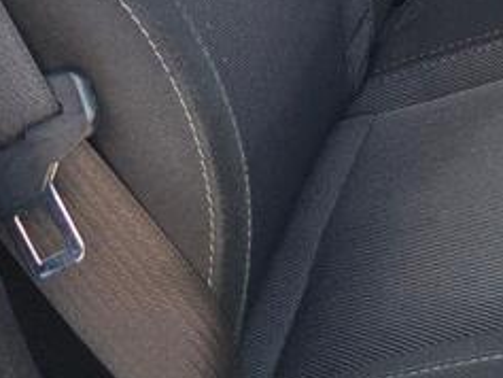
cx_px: 896
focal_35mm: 124
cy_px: -353
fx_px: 1803
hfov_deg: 14.1
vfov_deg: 11.0
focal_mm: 6.3
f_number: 1.7
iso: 50
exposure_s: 1/359
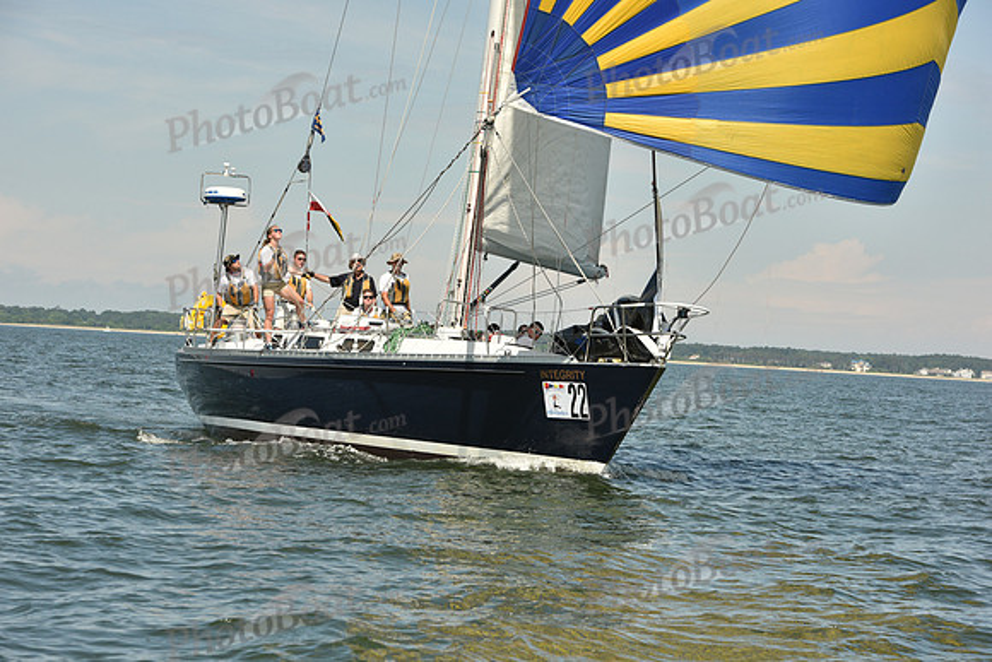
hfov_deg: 17.6
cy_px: 331
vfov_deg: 11.8
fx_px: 3197
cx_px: 496
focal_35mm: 116
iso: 320
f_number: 9
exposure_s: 1/1000
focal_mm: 116
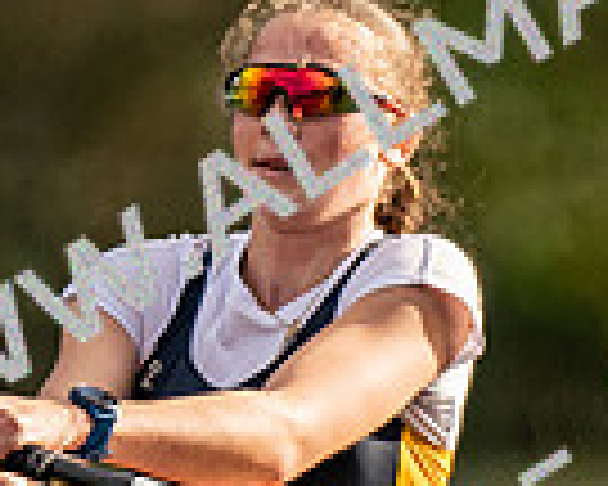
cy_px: 493
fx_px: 65464
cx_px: 315
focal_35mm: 3638
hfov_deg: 0.5
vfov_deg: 0.4
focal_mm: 600
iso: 180
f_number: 4
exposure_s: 1/2500
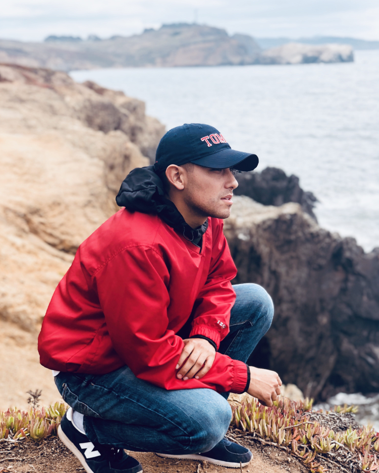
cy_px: 246
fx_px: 771
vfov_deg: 34.1
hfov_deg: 27.6
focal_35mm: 55
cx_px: 189
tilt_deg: -14.0
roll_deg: +1.9
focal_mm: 6
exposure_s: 1/516
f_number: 2.4
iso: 16
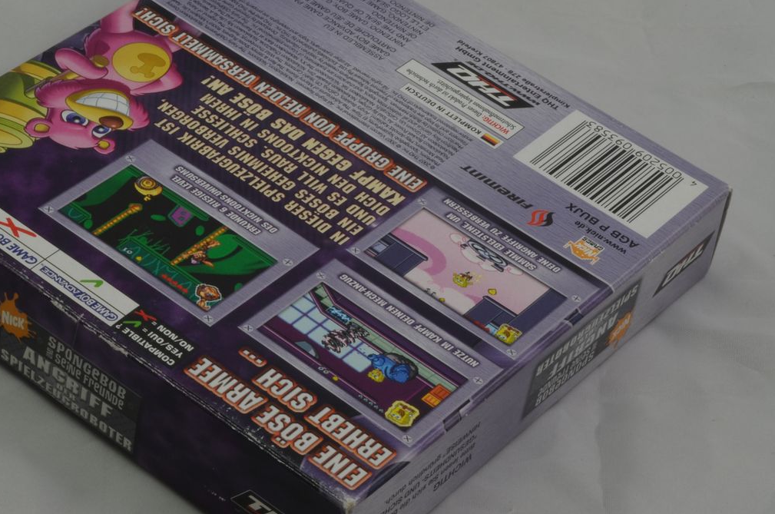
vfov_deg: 12.8
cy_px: 272
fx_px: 2299
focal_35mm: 107
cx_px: 350
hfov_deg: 19.1
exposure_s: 1/3
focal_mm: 40
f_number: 20
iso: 100
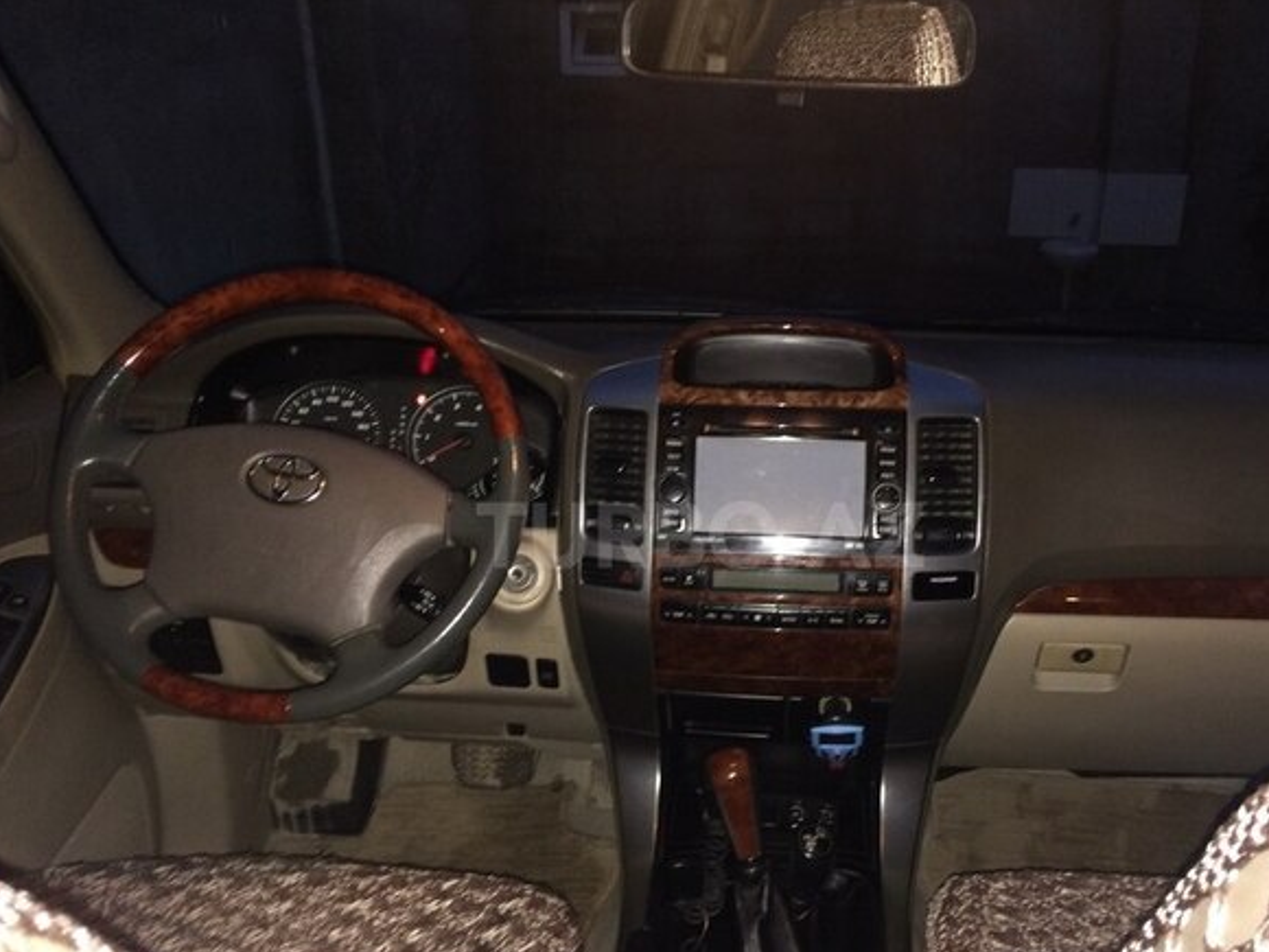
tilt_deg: -20.1
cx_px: 700
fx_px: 1210
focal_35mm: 33
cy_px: 535
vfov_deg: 42.9
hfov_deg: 55.2
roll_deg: +2.2
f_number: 2.2
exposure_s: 1/17
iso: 200
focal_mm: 4.15
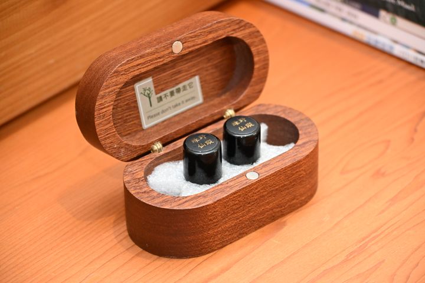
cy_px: 142
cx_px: 212
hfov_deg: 16.3
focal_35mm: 126
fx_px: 1487
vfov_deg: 10.9
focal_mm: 84
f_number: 5.6
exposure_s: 1/100
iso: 1250
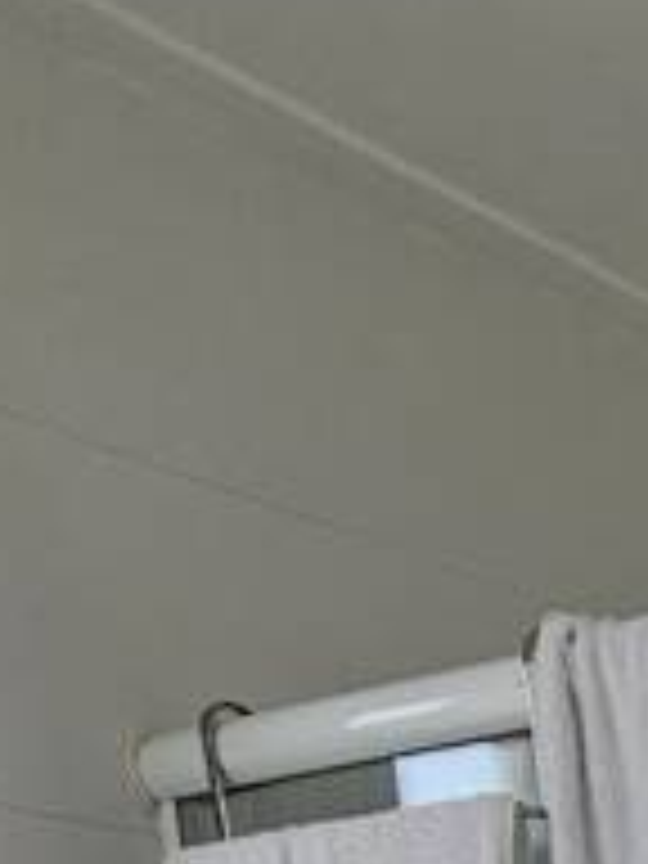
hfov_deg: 15.4
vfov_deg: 16.9
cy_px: 1863
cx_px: 1364
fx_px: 1822
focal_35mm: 73
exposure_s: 1/121
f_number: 2.2
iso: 50
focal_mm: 2.2
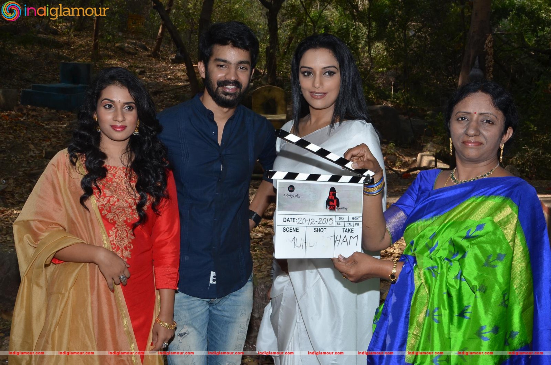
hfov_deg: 49.6
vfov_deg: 34.1
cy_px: 182
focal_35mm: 39
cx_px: 276
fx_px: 596
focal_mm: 26
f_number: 8
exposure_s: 1/125
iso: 250
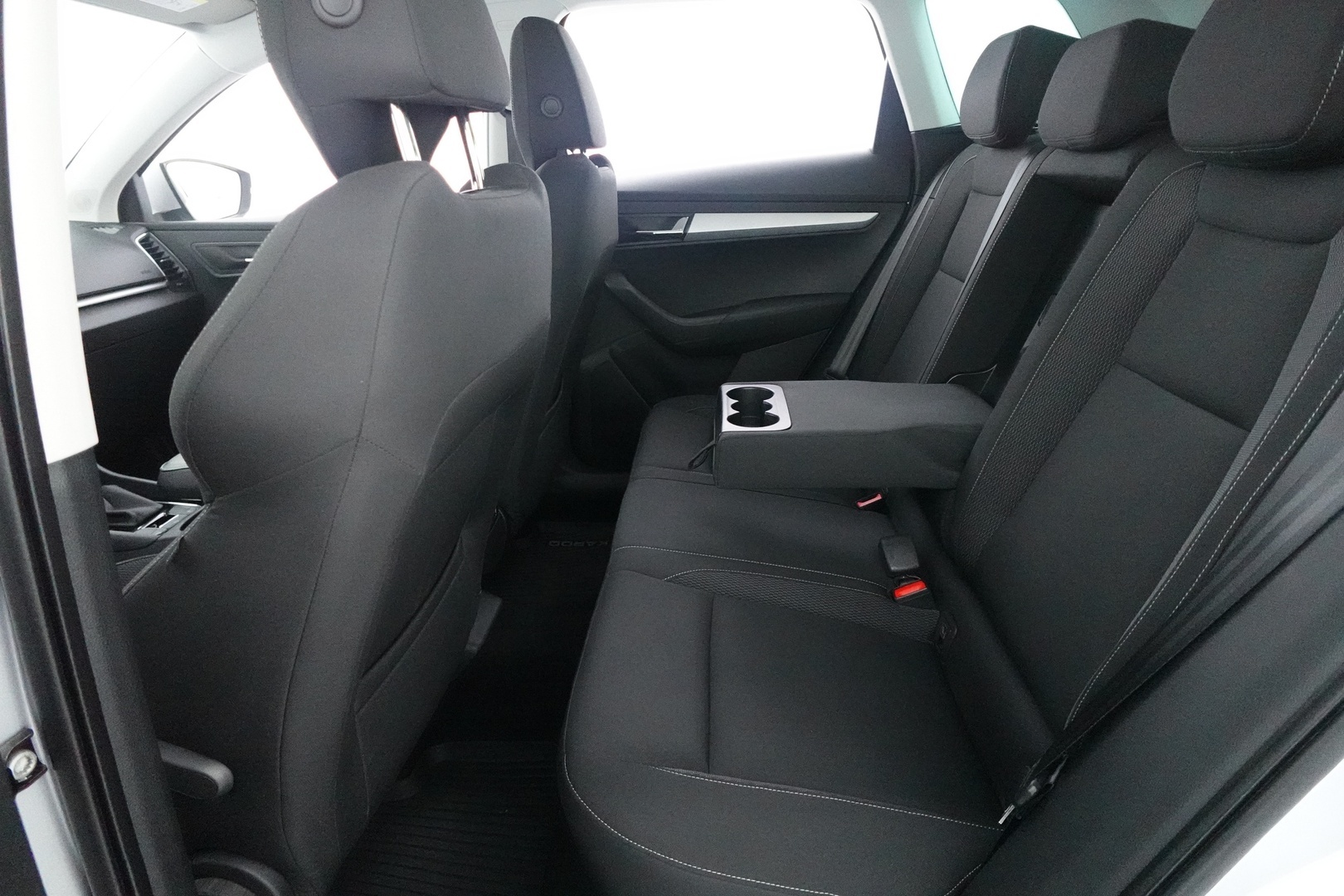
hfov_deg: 84.0
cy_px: 448
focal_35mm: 20
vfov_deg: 61.9
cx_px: 672
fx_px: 747
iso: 5000
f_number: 2
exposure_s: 1/80
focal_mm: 7.6
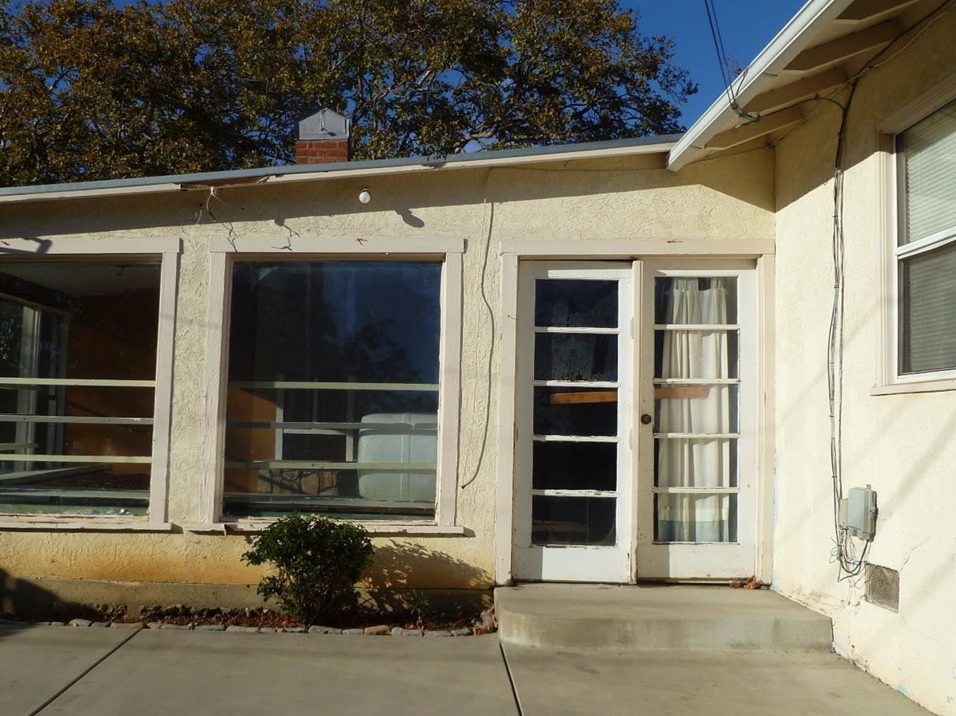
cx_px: 415
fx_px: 966
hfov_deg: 52.5
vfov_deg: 40.6
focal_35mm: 35
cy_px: 395
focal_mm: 5
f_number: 10
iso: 80
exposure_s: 1/160
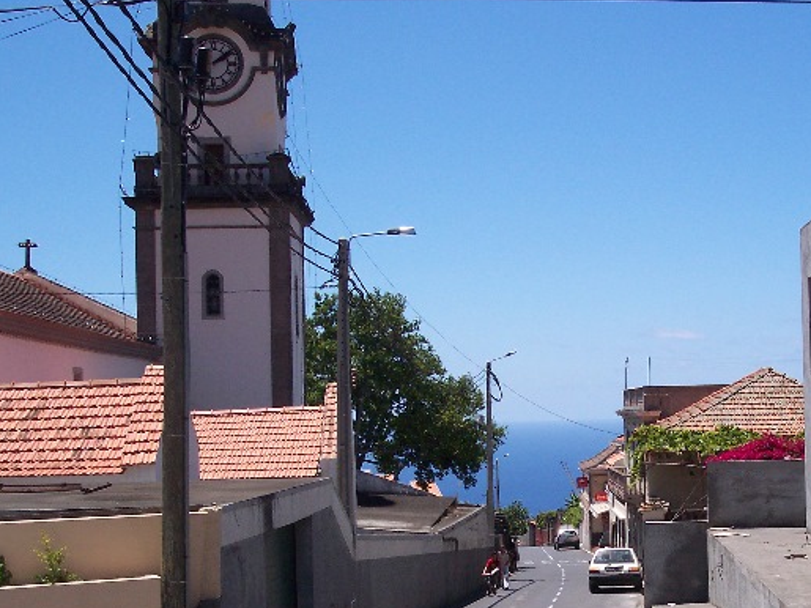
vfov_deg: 24.7
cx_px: 565
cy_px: 397
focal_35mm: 59
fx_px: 1382
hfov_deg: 32.3
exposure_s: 1/700
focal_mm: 8
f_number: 4.8
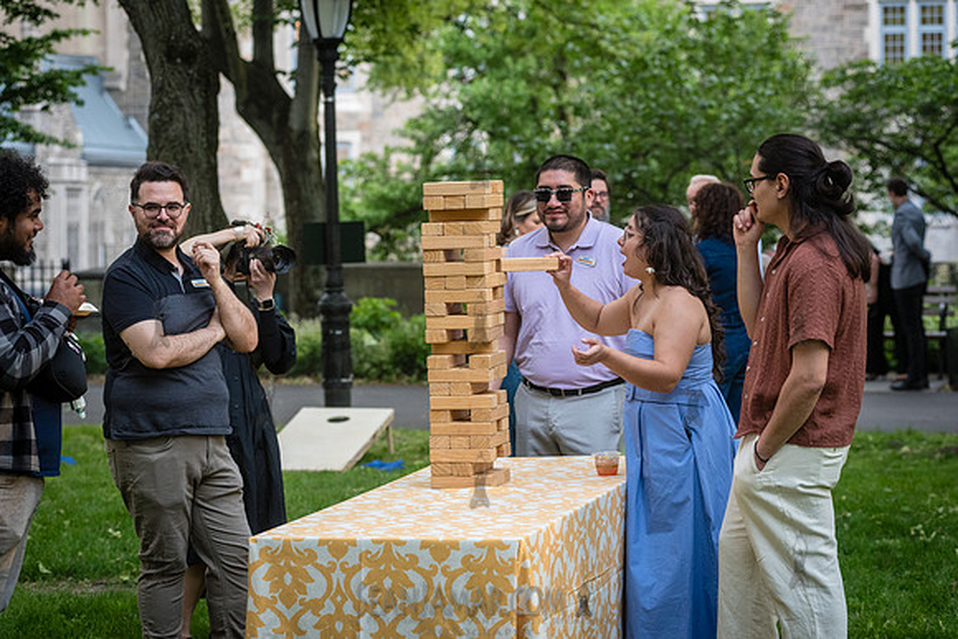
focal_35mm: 101
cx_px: 479
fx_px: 2685
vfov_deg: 13.6
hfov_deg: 20.2
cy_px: 320
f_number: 5
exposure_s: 1/400
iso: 2000
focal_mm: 100
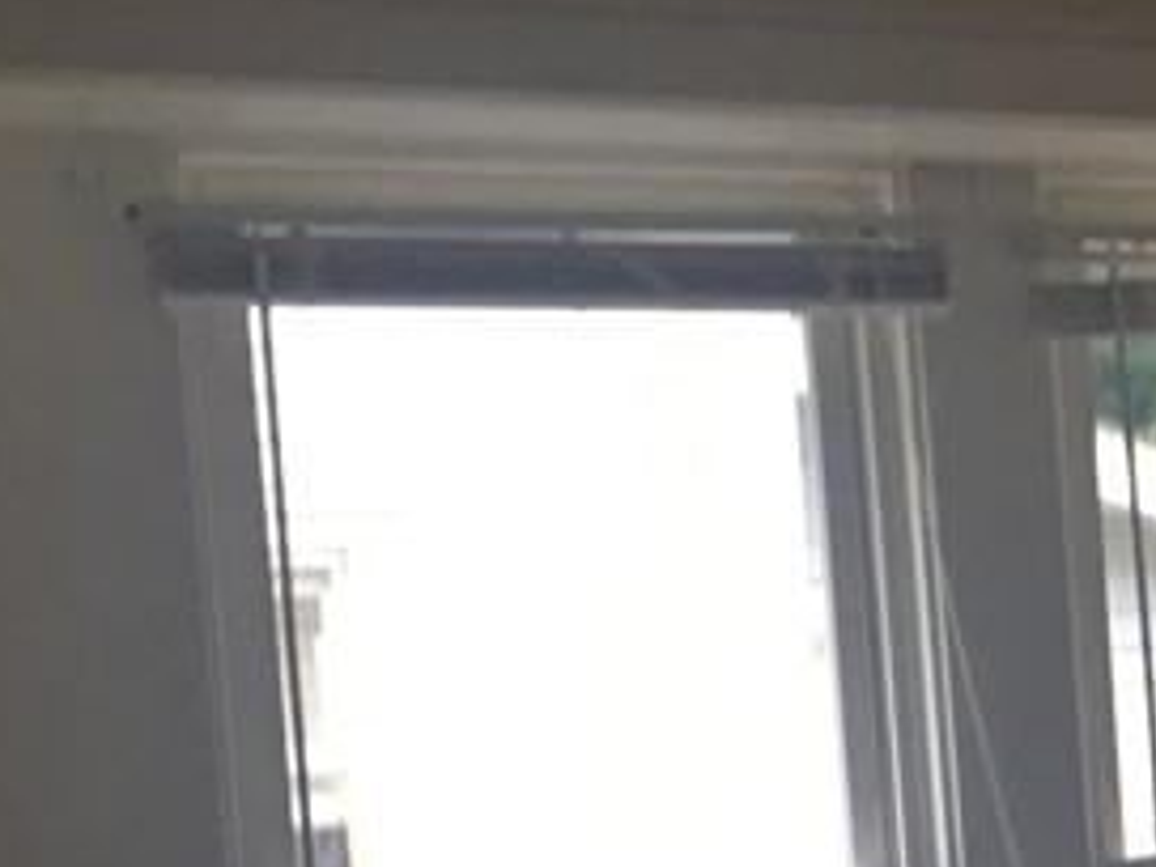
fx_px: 3640
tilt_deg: +0.1
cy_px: 918
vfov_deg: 13.4
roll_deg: +1.4
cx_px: 1878
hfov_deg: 16.1
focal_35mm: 109
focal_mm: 4.15
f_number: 2.2
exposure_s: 1/30
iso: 25
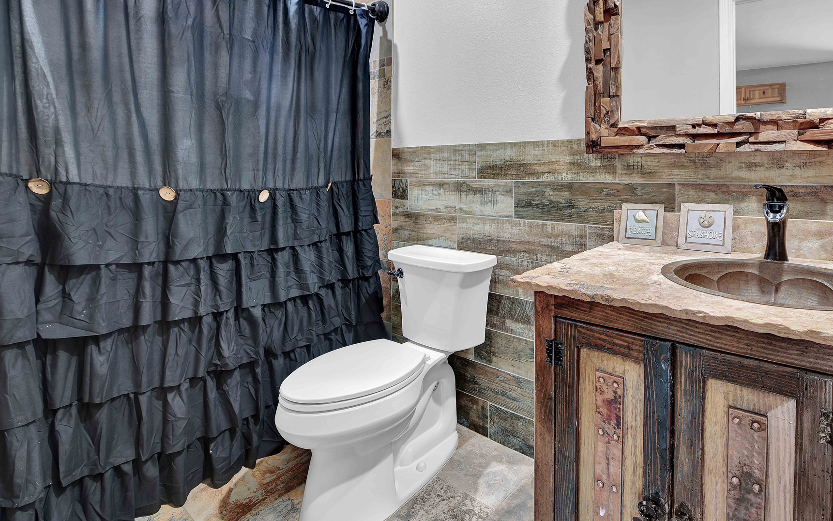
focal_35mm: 18
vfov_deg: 63.9
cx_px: 484
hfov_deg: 90.3
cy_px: 190
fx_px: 409
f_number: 8
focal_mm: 14
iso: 100
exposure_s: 1/2
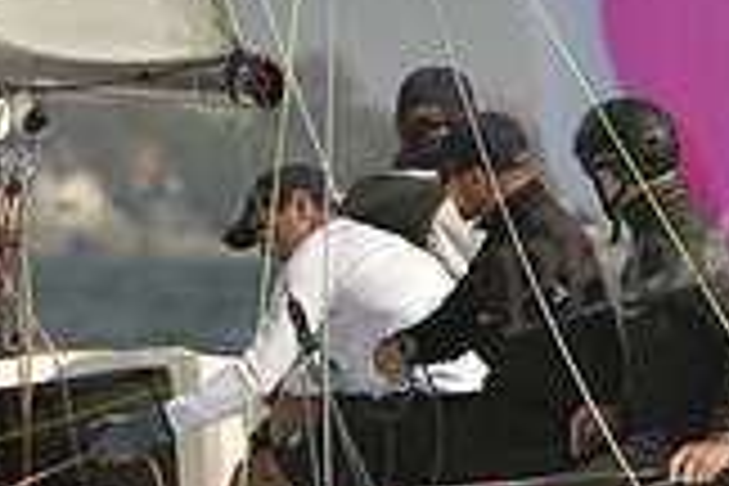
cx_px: 266
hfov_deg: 1.8
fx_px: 23853
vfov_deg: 1.2
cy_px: 47
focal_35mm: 1178
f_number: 8
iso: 280
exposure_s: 1/1600
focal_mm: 330
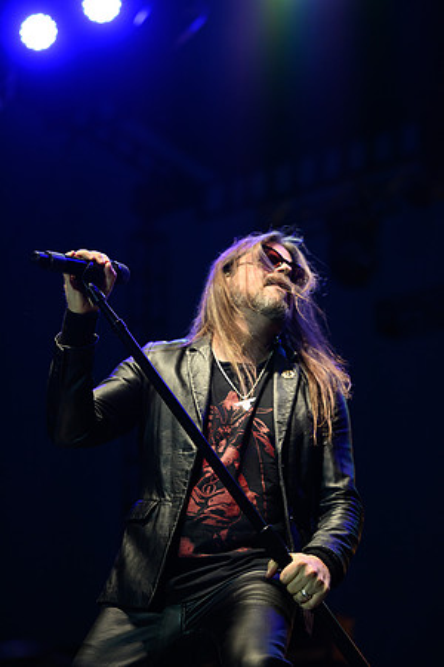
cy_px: 334
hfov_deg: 15.9
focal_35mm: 86
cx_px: 222
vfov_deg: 23.6
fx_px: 1591
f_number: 2.8
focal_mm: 86
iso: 3200
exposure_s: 1/2000
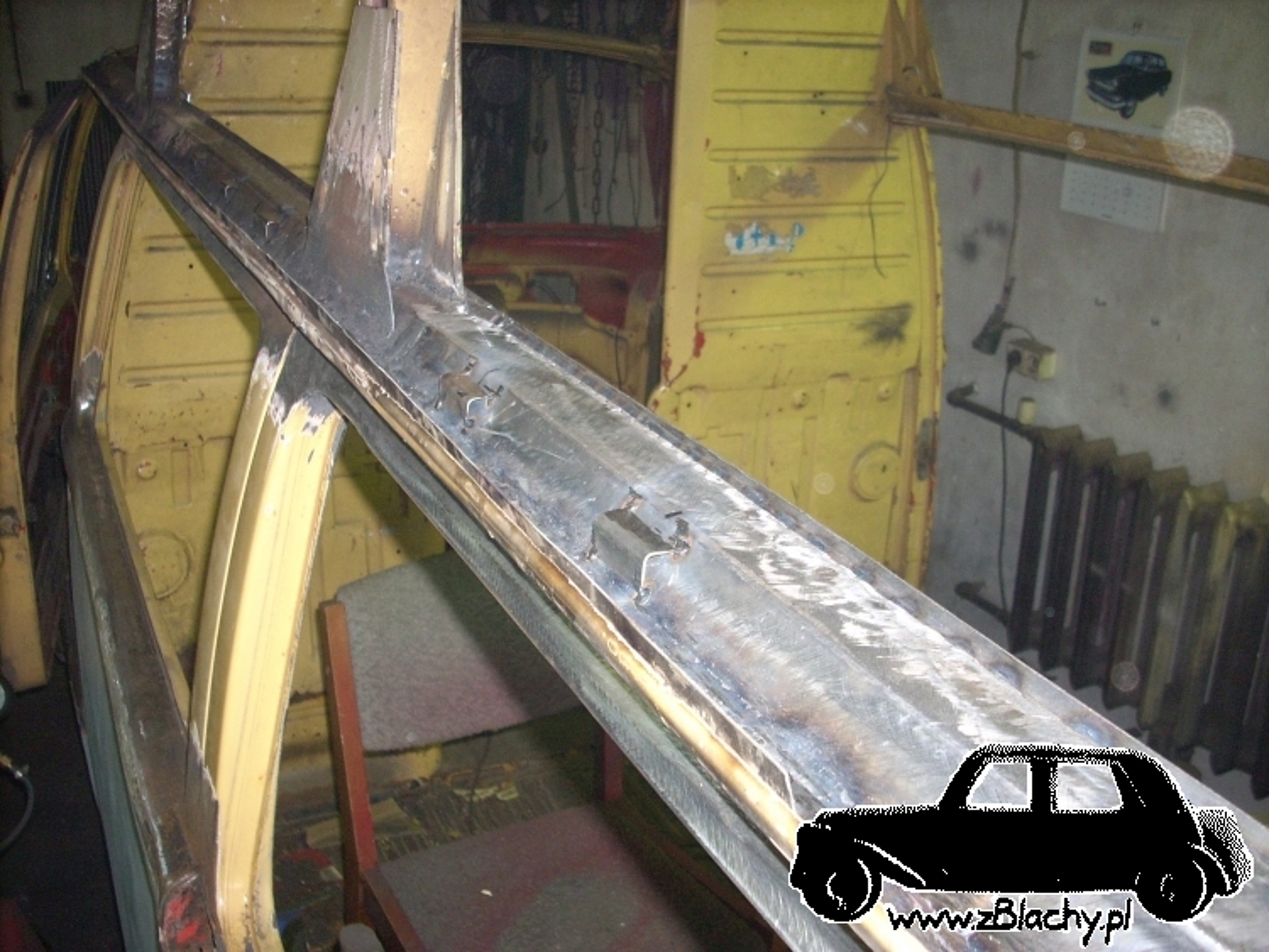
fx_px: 1357
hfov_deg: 50.1
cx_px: 634
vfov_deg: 38.7
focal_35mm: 37
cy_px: 476
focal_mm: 6.2
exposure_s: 1/60
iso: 200
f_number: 2.8
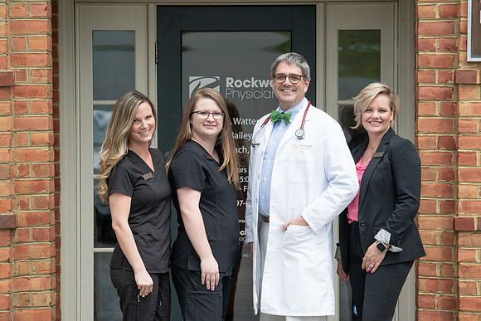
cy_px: 161
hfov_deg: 12.3
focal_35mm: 166
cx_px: 248
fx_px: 2223
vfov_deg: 8.3
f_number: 5.6
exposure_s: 1/320
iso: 100
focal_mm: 150
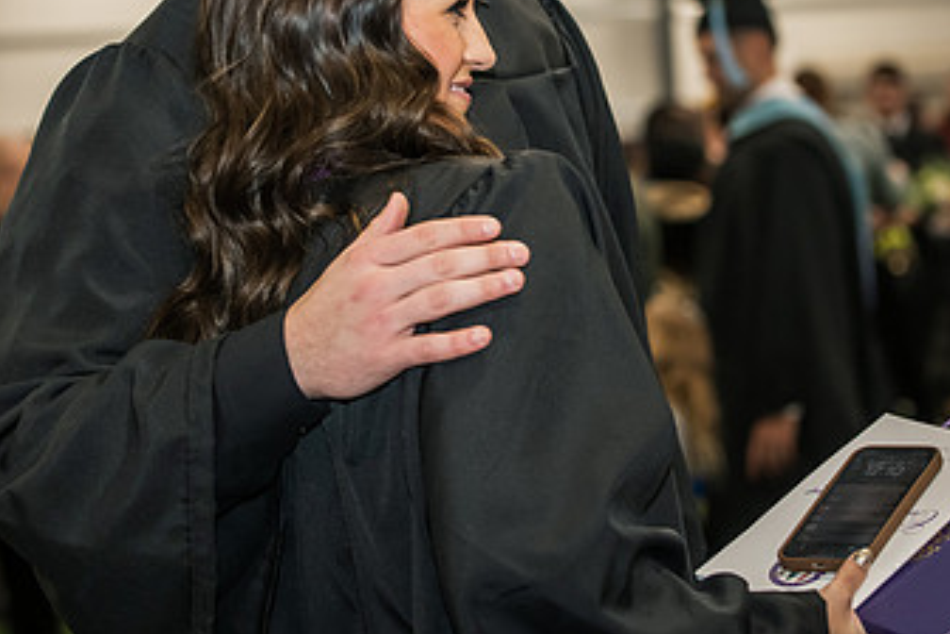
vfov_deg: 11.3
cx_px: 427
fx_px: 3193
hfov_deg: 16.9
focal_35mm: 121
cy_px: 95
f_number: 3.5
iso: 2000
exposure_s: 1/200
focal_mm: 70
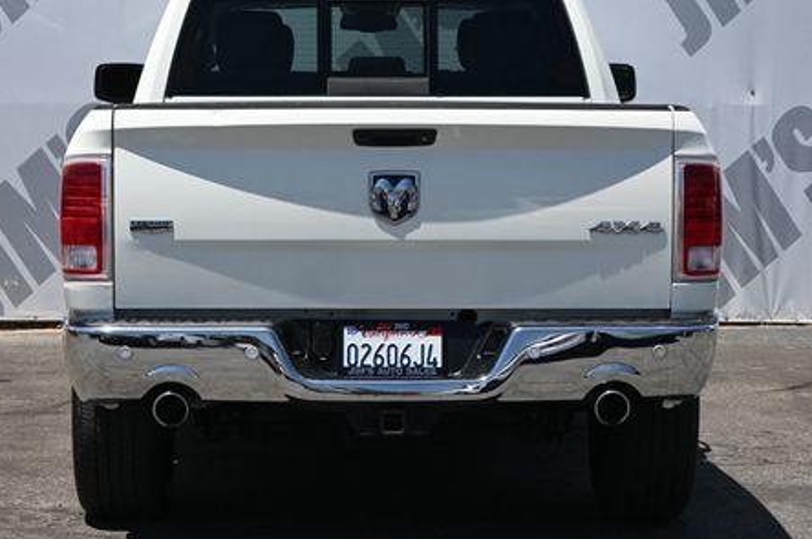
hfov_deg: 20.1
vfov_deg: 13.4
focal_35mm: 102
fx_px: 2292
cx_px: 390
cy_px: 214
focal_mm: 47
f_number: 6
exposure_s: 1/250
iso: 125
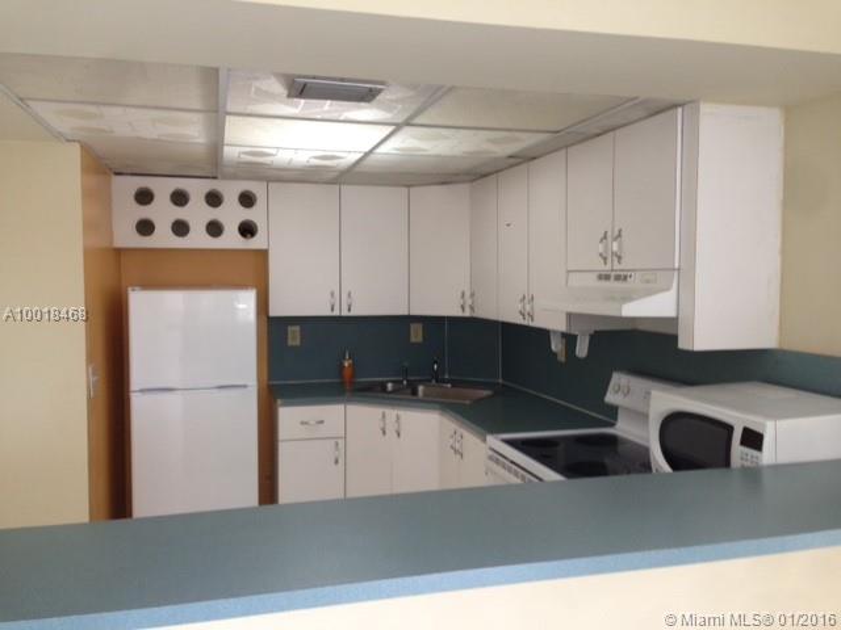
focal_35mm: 33
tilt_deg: -0.9
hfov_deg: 55.4
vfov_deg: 42.9
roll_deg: -0.7
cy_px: 315
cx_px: 420
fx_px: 802
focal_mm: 4.12
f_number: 2.4
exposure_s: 1/20
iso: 50
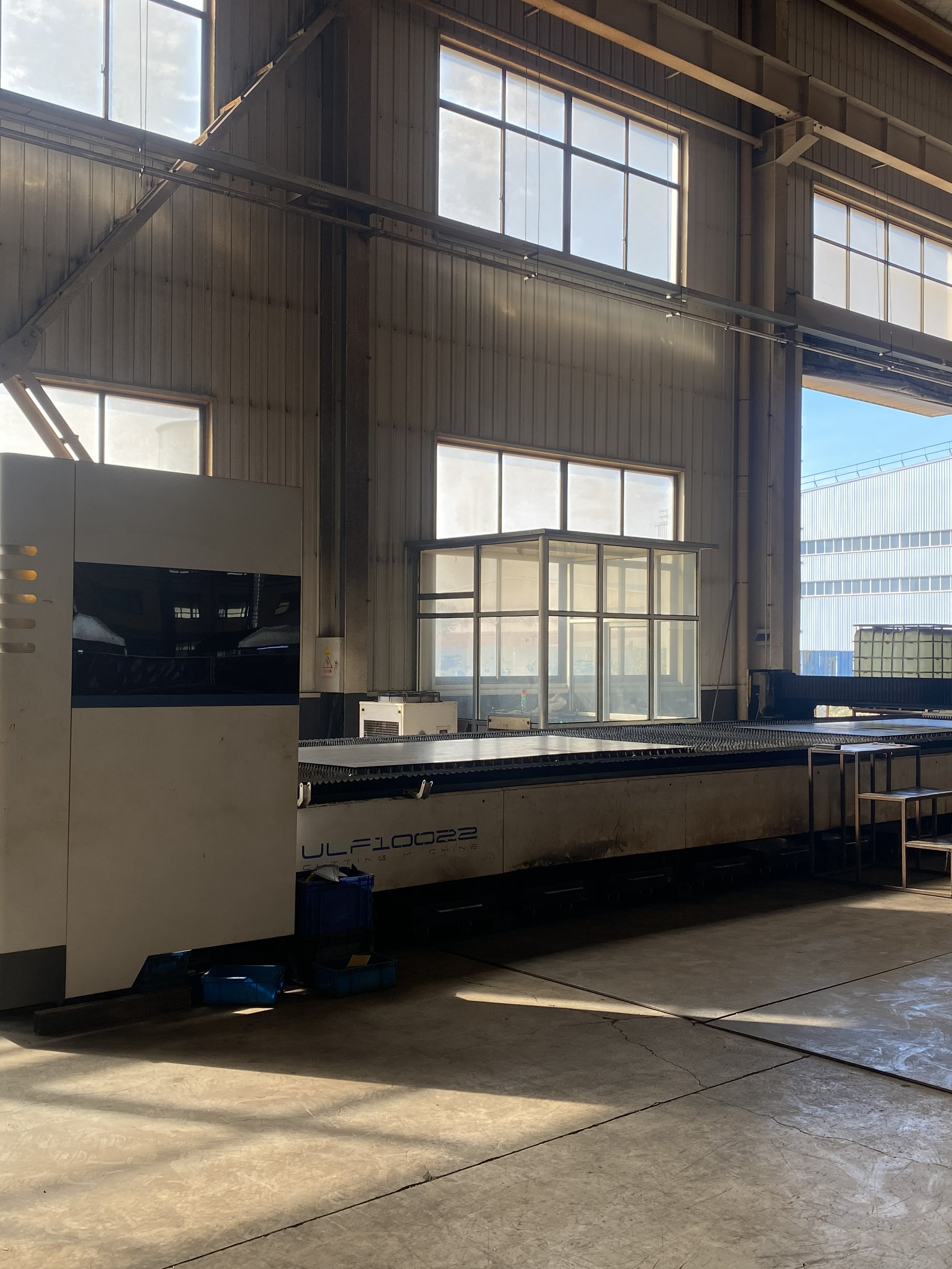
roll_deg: -0.2
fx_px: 1284
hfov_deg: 40.7
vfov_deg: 52.6
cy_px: 639
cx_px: 495
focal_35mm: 35
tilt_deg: +1.9
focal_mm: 4.25
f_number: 1.8
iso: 32
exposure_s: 1/357
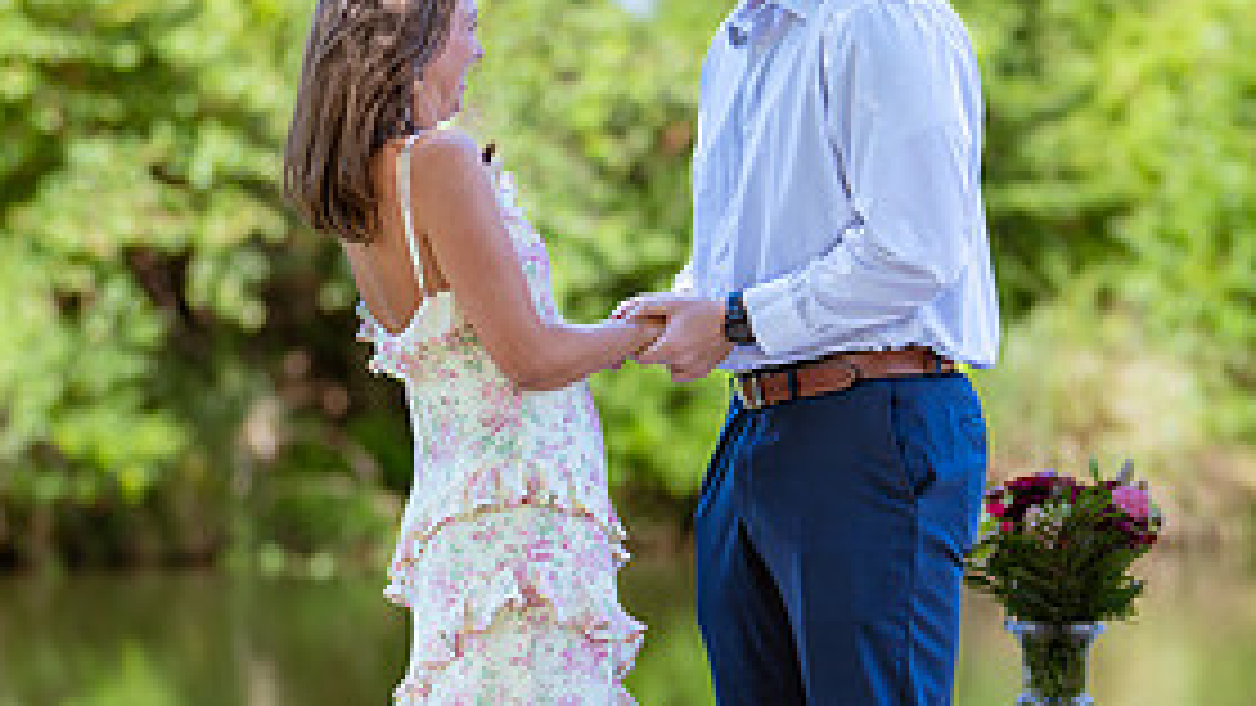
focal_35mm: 183
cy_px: 445
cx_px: 665
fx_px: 6095
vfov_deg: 6.6
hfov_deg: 11.8
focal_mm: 50
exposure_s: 1/2000
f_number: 1.2
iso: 100
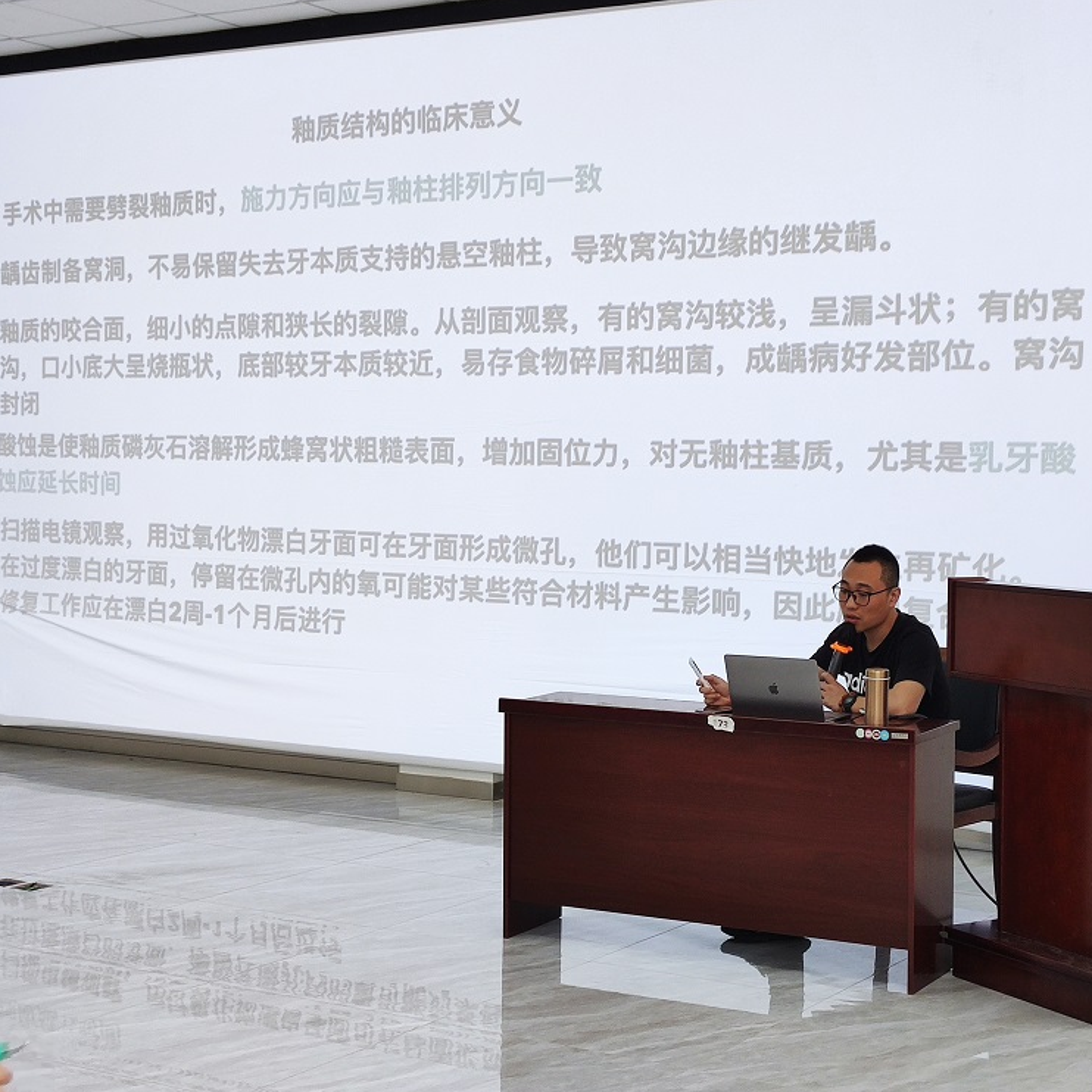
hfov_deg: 30.5
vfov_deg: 30.6
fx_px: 1999
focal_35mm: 56
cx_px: 636
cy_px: 547
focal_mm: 4.75
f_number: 1.75
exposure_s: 1/100
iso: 349
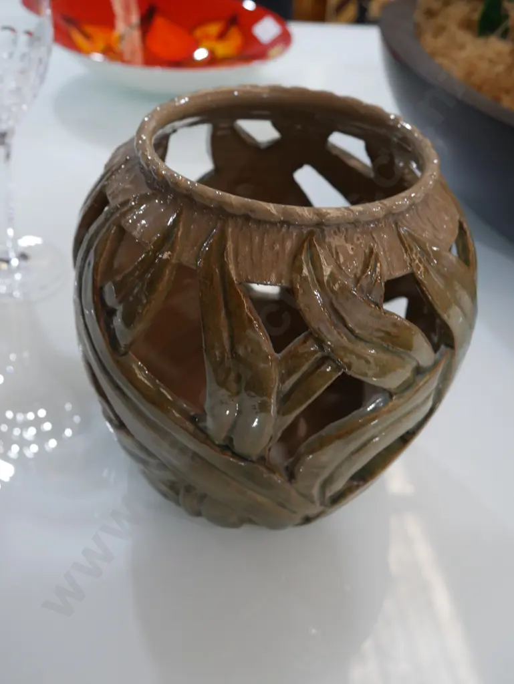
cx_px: 257
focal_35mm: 40
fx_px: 791
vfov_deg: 46.8
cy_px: 342
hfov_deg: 36.0
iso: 500
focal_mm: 20
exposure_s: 1/60
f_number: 4.4
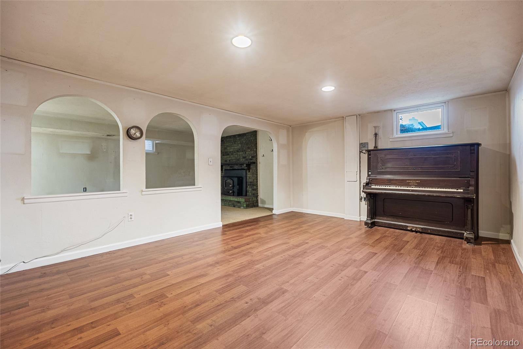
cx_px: 262
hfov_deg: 96.7
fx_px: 233
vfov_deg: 73.8
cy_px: 174
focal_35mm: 16
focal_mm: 16
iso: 200
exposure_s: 10
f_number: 8
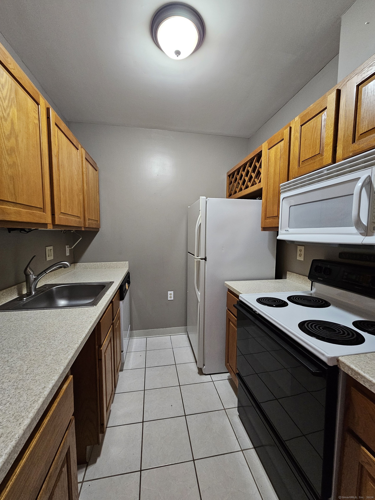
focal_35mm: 13
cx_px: 188
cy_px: 250
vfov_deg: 106.2
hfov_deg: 89.9
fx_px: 188
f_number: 2.2
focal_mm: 2.2
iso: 400
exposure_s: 1/30
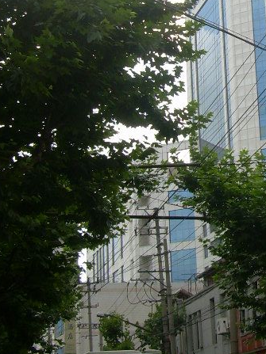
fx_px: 892
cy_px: 32
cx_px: 281
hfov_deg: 16.5
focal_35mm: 87
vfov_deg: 22.0
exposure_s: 1/229
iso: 50
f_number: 4.6
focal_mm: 6.3
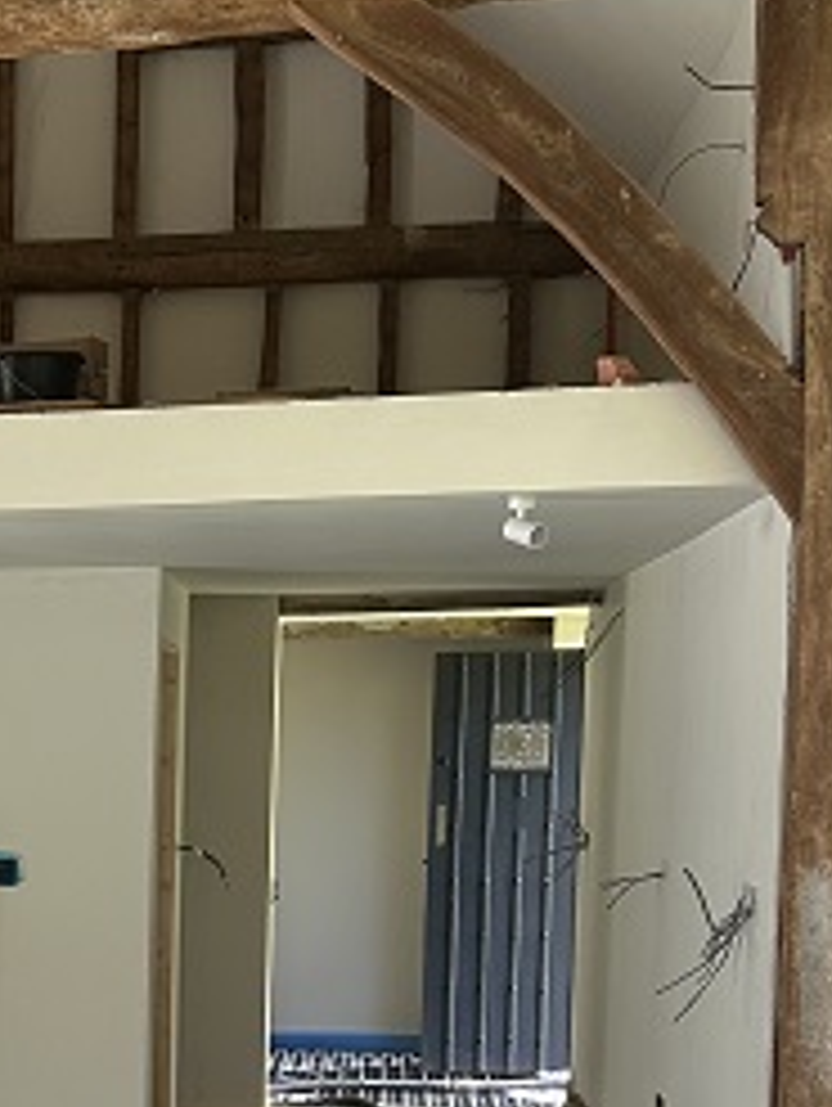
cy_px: 1040
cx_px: -274
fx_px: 2495
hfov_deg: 17.6
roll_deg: -0.6
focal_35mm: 78
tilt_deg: -6.6
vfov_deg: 24.2
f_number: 1.78
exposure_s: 1/137
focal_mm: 6.86
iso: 100
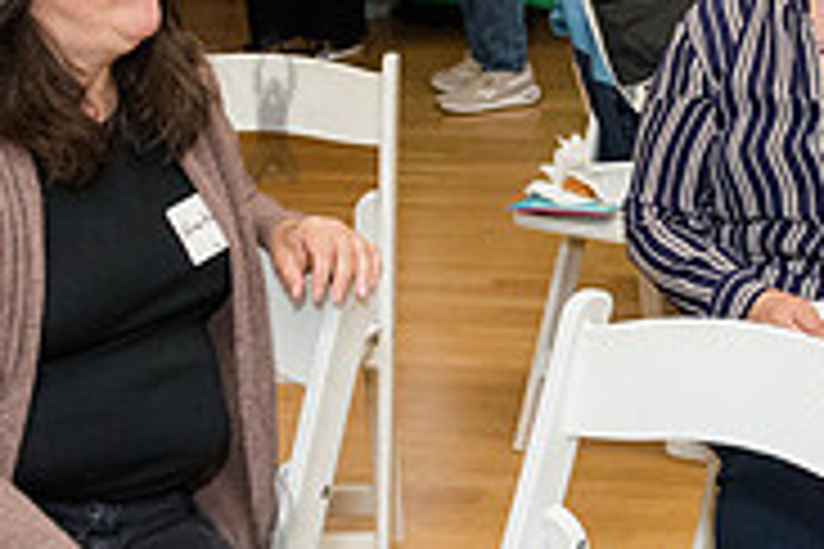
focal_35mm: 94
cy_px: 148
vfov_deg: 14.5
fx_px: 2151
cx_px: 875
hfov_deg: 20.8
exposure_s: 1/250
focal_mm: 24
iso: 4000
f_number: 4.5
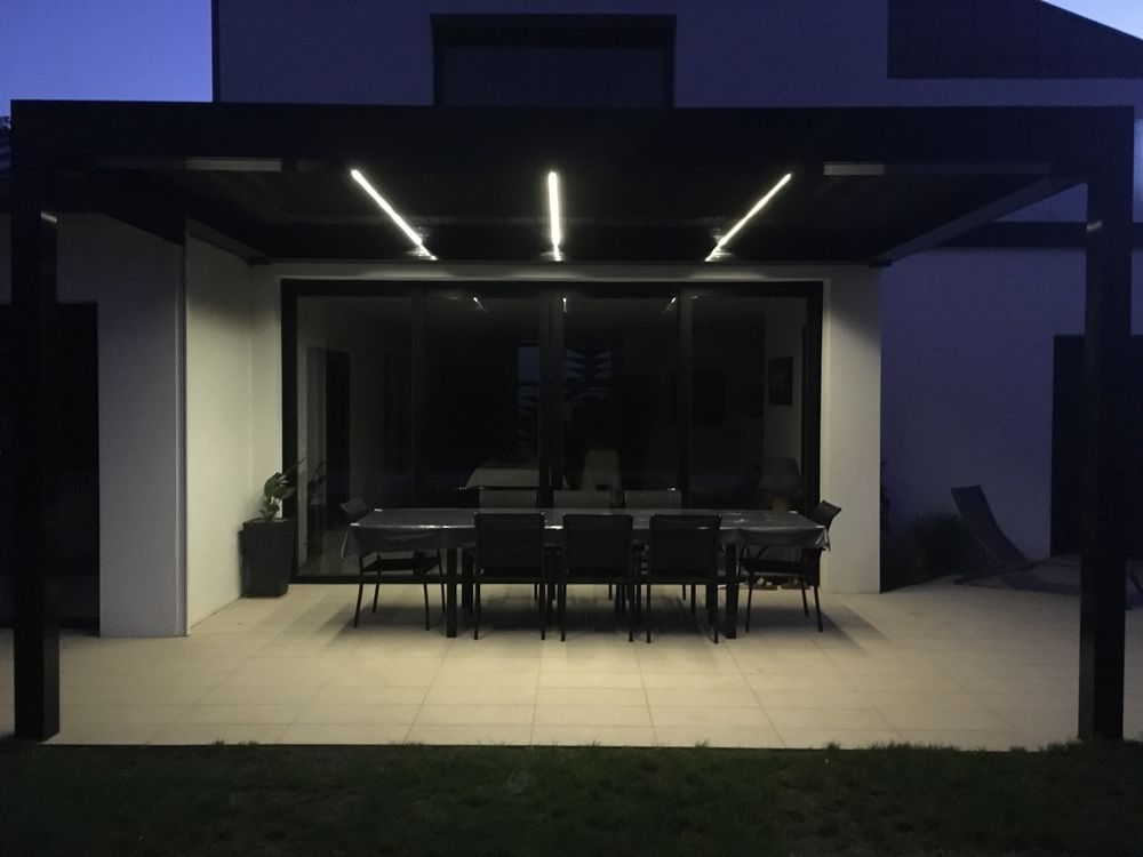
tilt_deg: -2.5
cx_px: 572
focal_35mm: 29
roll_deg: -0.3
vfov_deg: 48.2
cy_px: 428
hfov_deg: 61.7
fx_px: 958
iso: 800
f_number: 2.2
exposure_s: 1/17
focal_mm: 4.15
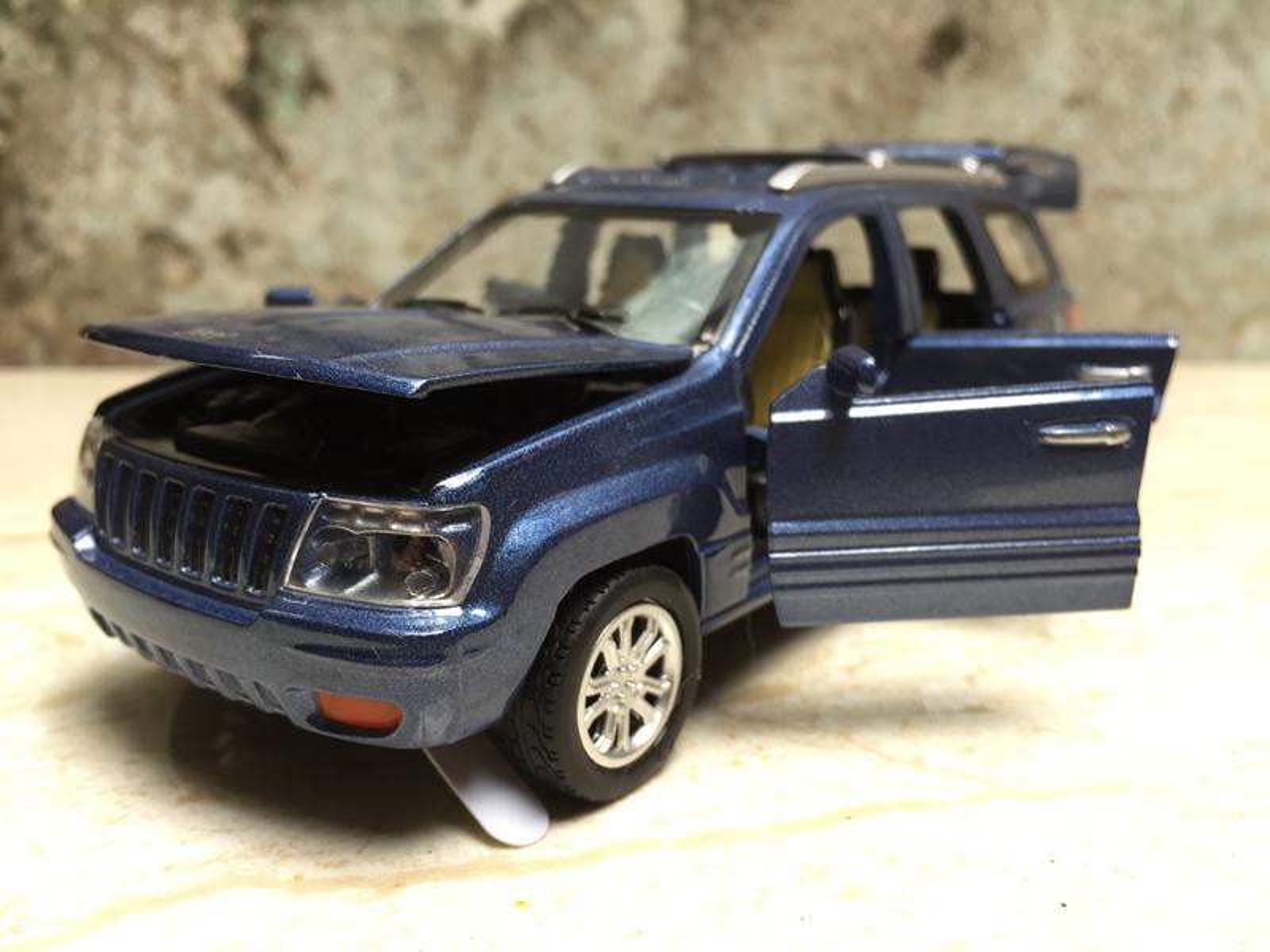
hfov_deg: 61.7
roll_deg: -2.6
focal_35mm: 29
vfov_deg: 48.2
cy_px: 476
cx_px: 635
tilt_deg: -16.2
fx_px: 1064
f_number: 2.2
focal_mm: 4.15
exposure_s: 1/133
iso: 32
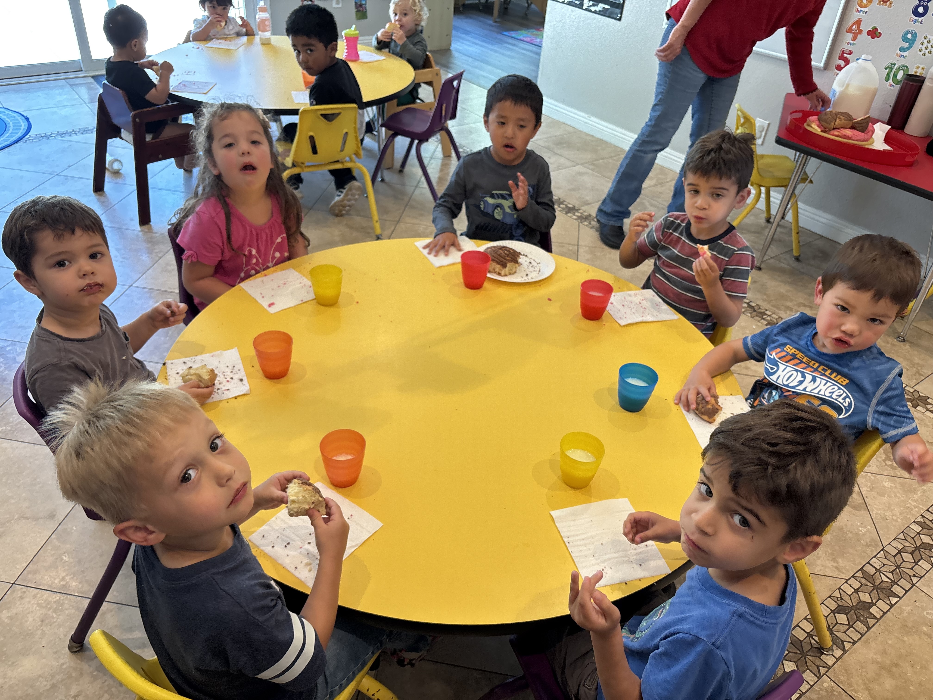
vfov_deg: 53.1
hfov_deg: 67.3
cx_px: 466
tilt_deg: -34.4
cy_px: 350
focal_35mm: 26
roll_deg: -4.3
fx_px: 701
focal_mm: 5.96
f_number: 1.6
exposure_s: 1/60
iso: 100
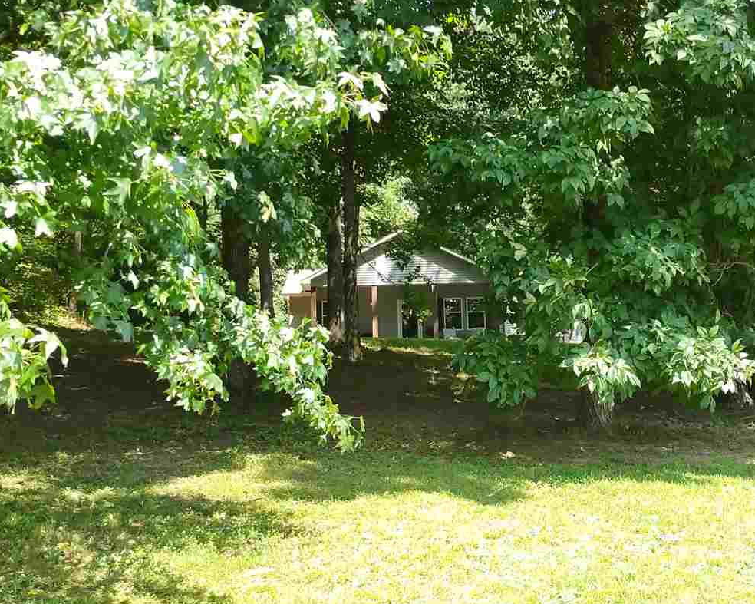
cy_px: 256
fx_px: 1050
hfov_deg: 39.5
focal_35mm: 47
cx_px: 427
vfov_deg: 32.0
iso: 50
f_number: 1.79
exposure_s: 1/120
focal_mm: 4.7
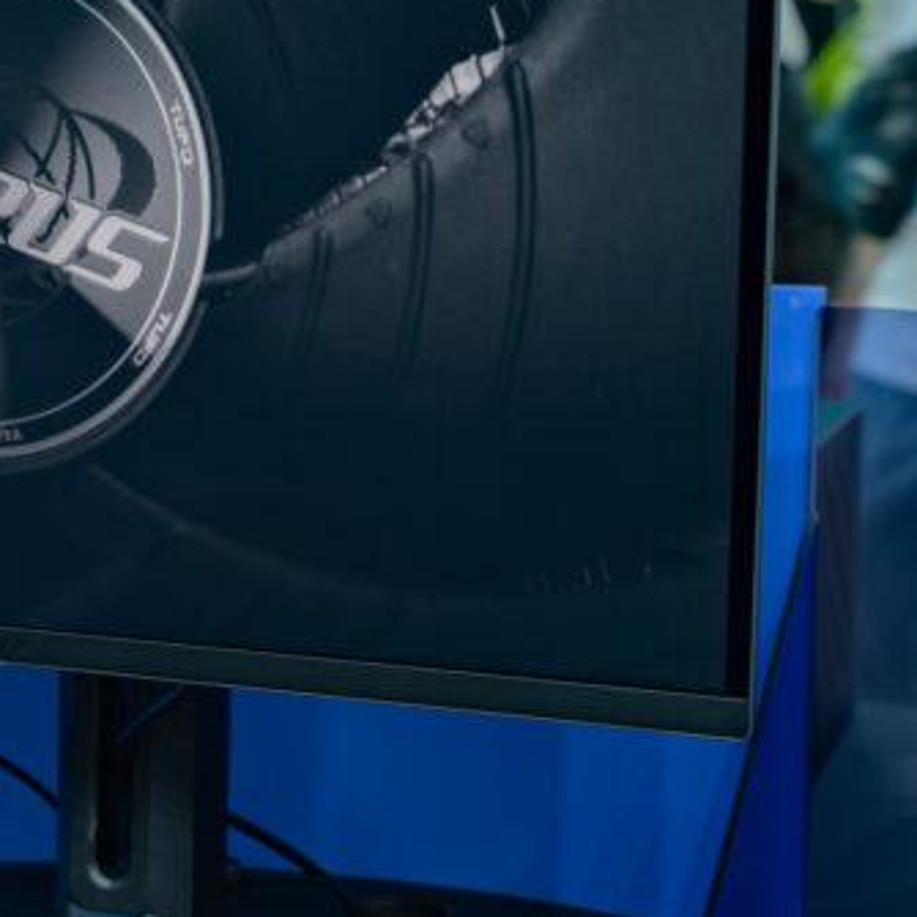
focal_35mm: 91
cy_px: 587
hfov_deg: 18.7
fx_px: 2727
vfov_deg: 19.0
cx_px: 85
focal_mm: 35
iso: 800
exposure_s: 1/40
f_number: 4
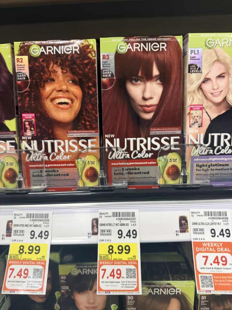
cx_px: 116
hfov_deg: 56.8
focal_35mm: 24
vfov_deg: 71.6
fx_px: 214
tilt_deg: -8.4
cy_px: 155
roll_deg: +0.8
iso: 100
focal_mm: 6.76
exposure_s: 1/60
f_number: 1.78
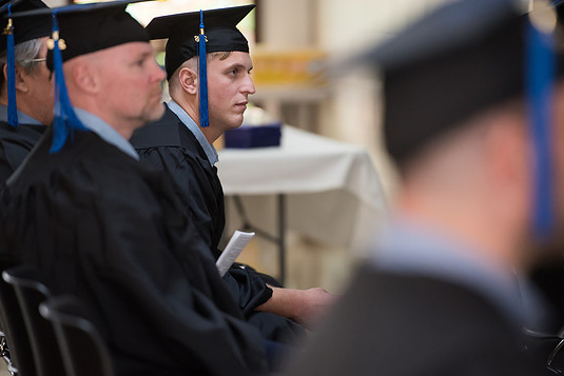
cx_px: 293
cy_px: 190
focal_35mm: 217
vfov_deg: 6.3
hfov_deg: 9.5
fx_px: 3400
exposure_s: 1/200
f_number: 2.8
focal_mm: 200
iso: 2000
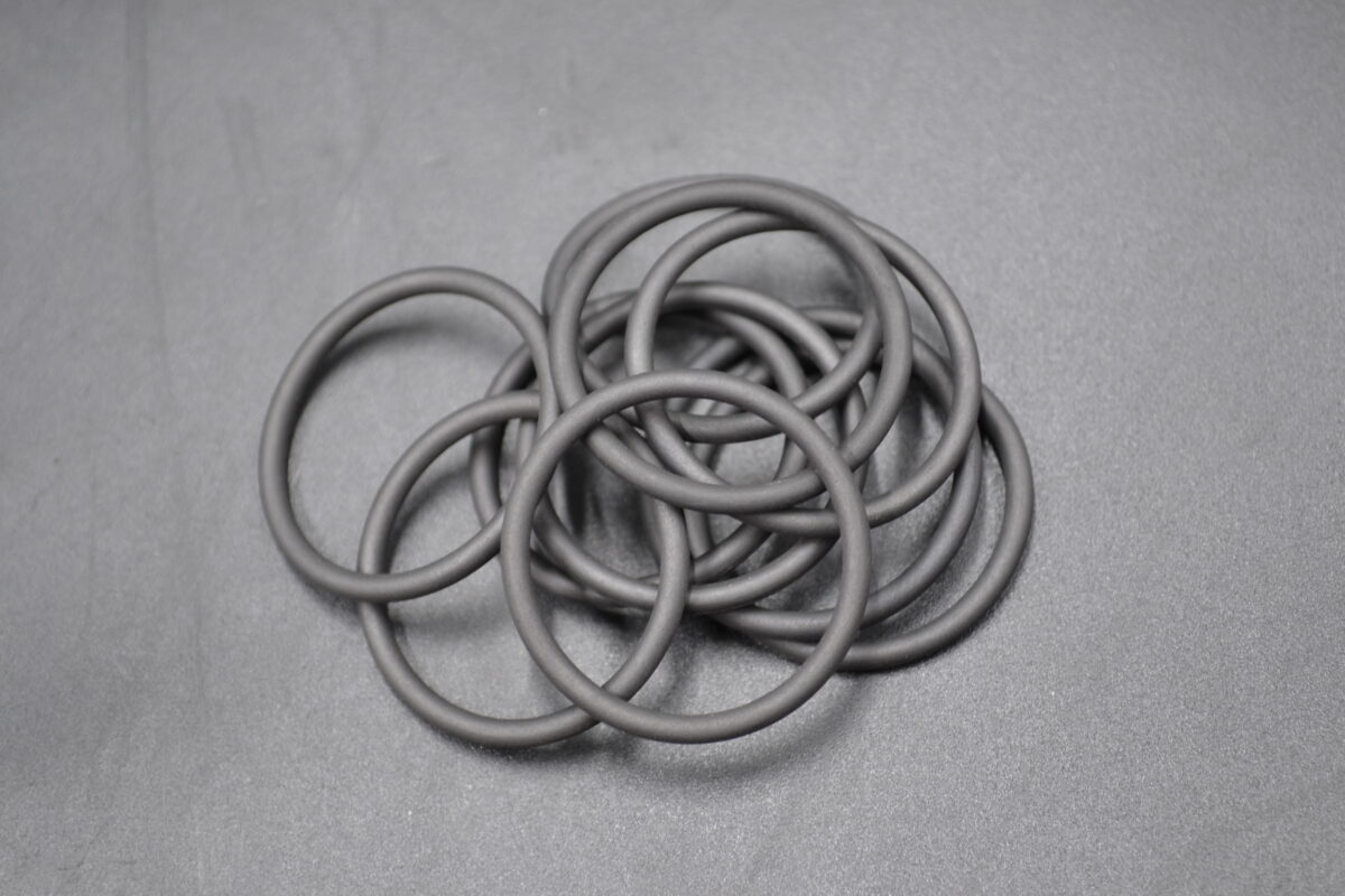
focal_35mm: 69
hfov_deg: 29.2
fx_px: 2578
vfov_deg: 19.7
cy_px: 448
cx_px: 672
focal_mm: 46
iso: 400
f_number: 5.3
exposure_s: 1/20
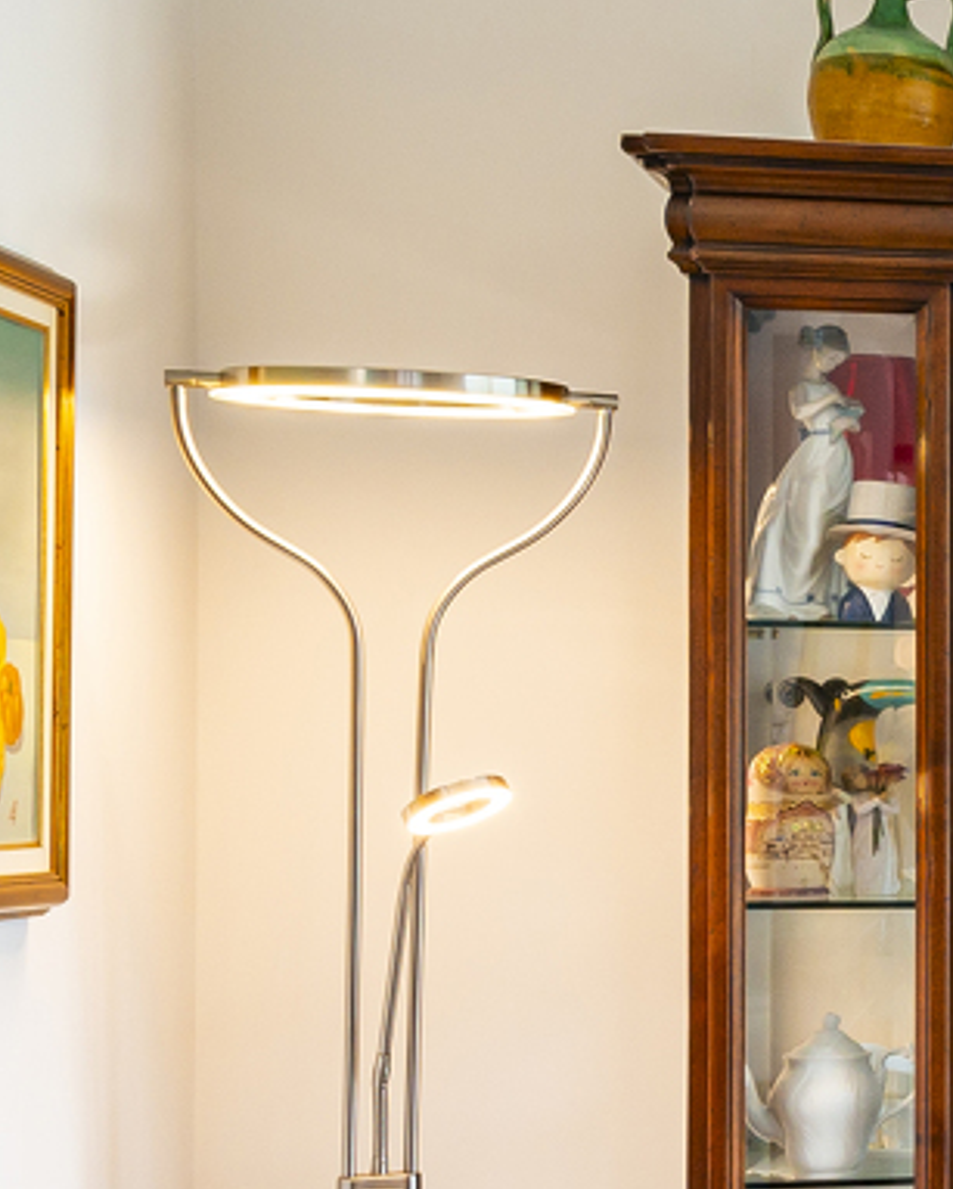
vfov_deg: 20.3
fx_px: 3310
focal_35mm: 94
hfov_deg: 12.3
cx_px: 2409
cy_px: 815
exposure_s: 1/13
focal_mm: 15
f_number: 9
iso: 100
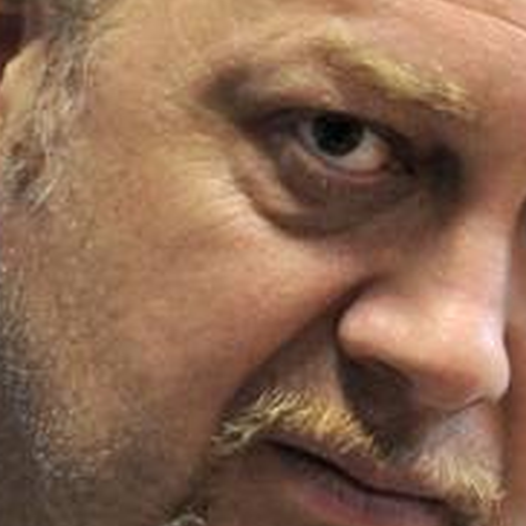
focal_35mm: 706
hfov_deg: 2.5
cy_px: 162
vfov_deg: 2.5
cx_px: 592
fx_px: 12137
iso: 3200
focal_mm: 160
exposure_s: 1/40
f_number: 5.3
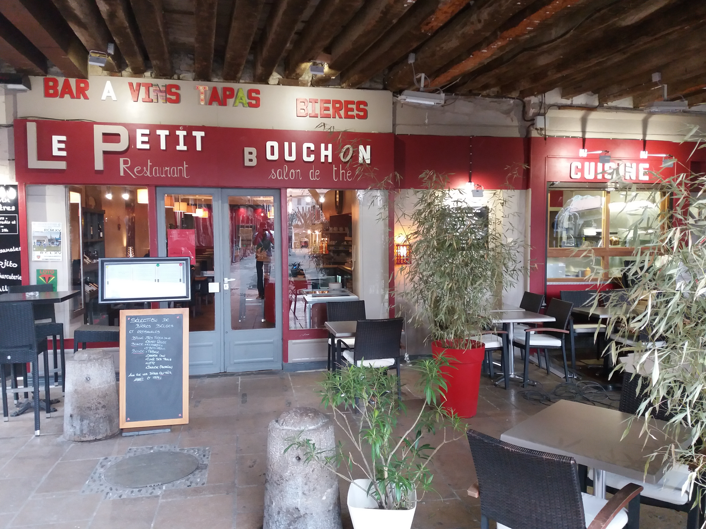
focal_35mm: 28
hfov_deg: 63.4
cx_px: 353
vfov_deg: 49.7
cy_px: 264
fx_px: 571
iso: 160
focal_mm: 3.7
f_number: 1.9
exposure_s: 1/25
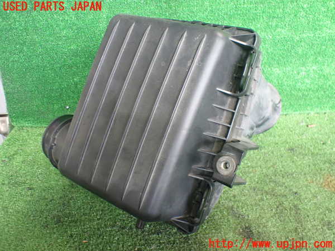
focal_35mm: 30
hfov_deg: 60.0
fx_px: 290
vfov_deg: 46.8
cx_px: 168
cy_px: 126
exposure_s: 1/80
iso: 800
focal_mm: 5.4
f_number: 2.3
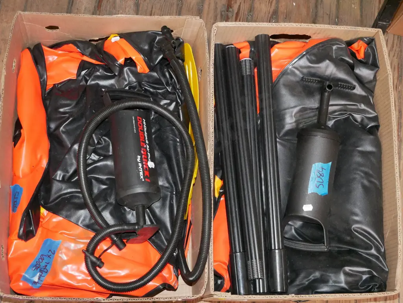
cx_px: 202
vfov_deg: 26.1
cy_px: 152
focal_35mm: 56
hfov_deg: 34.3
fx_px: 652
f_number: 4.7
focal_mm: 28
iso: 3200
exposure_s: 1/80
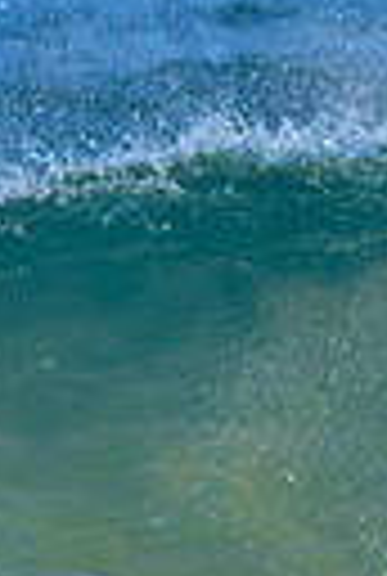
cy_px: 807
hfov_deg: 0.3
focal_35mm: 4013
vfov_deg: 0.5
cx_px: 220
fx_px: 64358
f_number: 6.3
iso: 320
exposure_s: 1/2000
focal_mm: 800
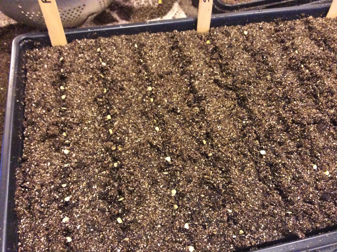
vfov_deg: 42.8
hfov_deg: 55.4
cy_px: 126
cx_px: 168
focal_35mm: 33
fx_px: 321
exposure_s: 1/15
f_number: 2.4
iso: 500
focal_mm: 3.3
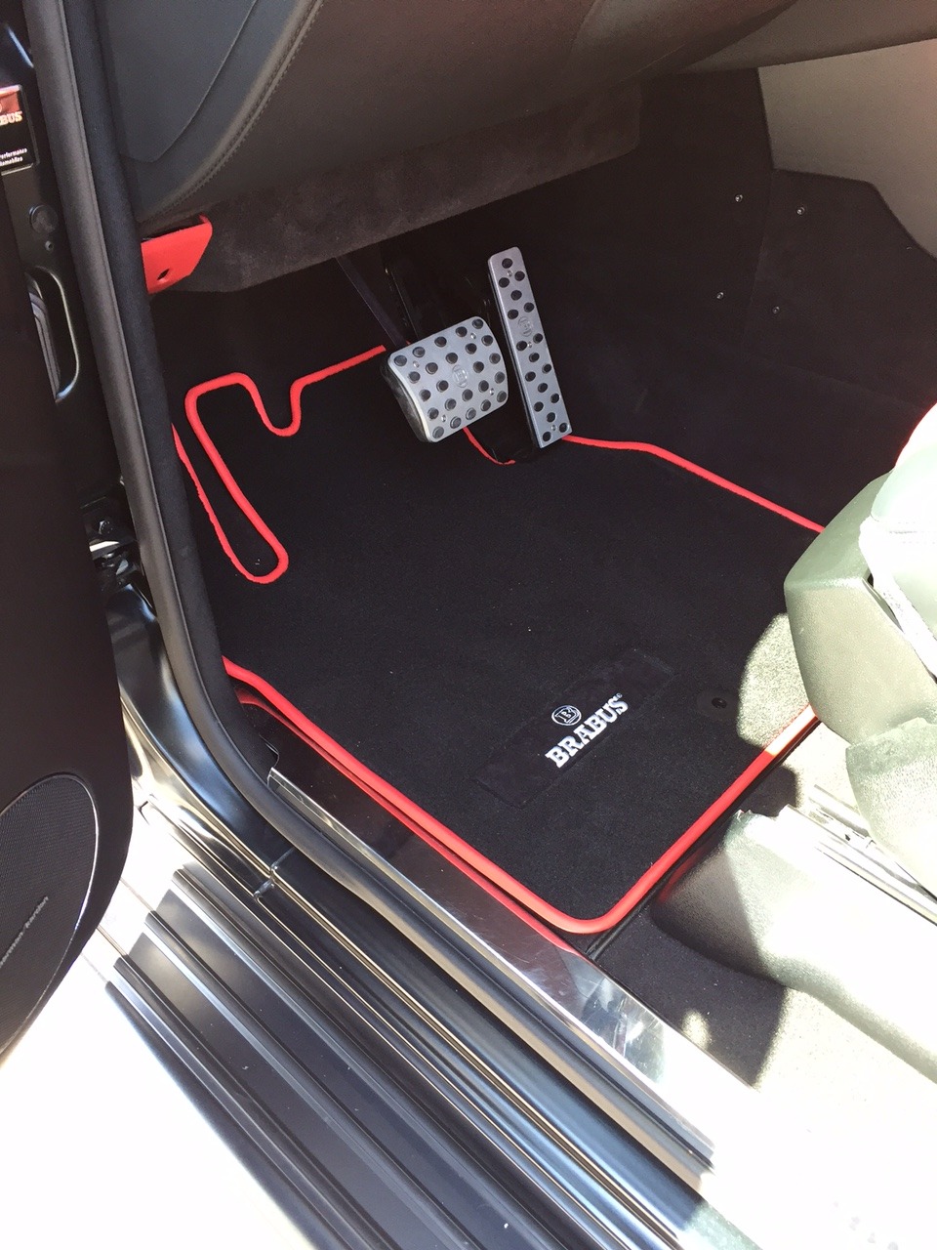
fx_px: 1047
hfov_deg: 48.2
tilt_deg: -42.0
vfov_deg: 61.7
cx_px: 468
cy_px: 625
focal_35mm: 29
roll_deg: -5.4
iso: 32
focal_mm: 4.15
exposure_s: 1/30
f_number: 2.2
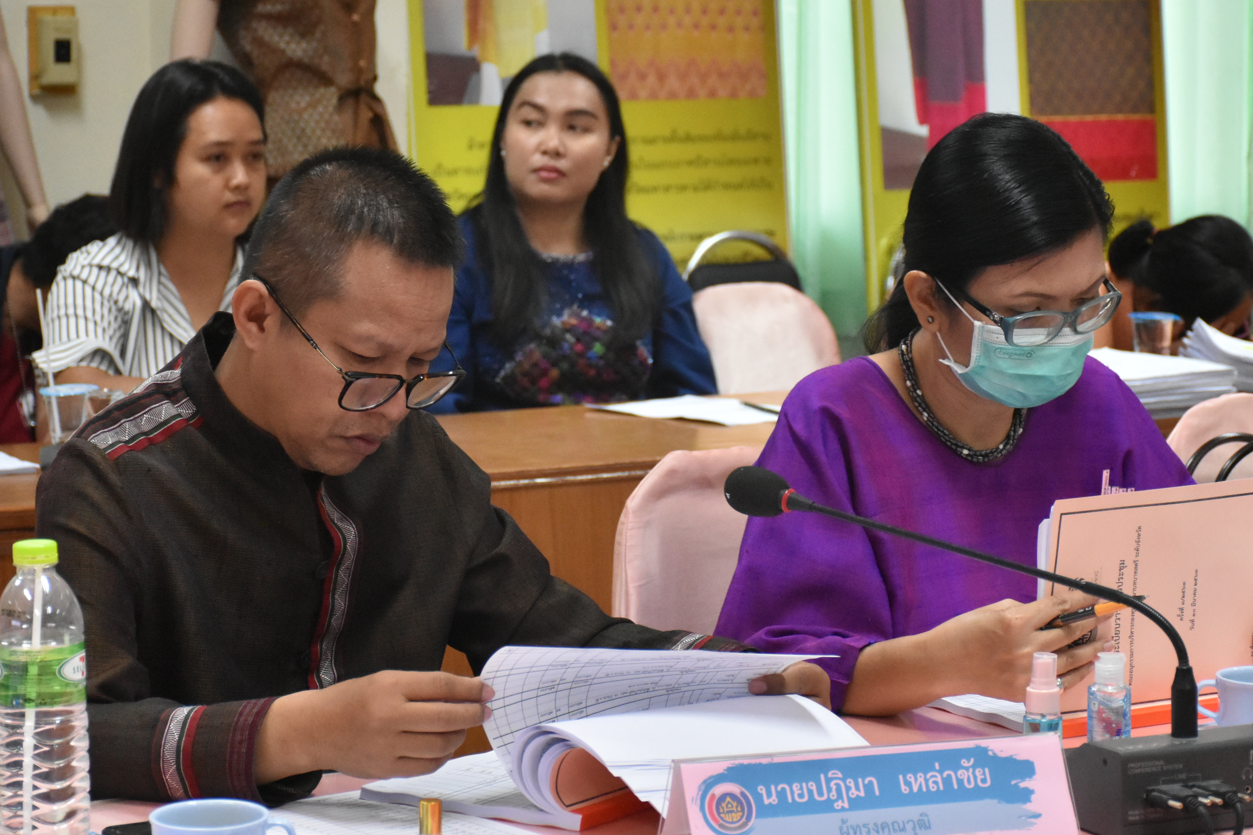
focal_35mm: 104
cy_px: 413
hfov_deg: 19.6
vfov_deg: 13.2
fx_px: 3620
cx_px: 715
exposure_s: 1/200
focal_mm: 56
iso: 3200
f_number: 4.8
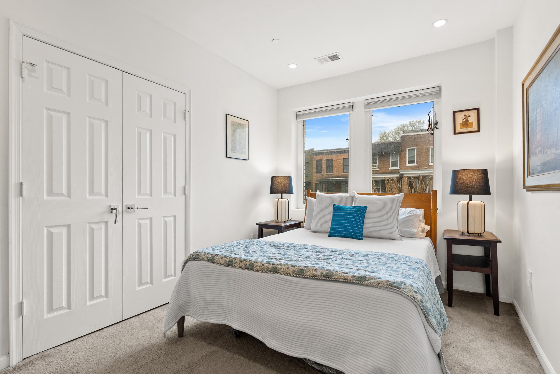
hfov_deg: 91.6
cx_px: 280
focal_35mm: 18
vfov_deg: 68.9
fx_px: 272
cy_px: 187
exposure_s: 1/25
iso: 1250
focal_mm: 17.5
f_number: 4
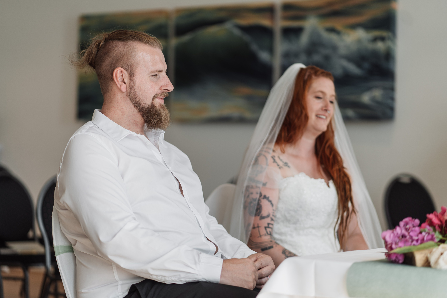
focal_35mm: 85
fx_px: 1055
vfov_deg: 16.1
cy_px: 149
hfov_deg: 23.9
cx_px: 224
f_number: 2
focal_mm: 85
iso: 100
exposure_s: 1/250
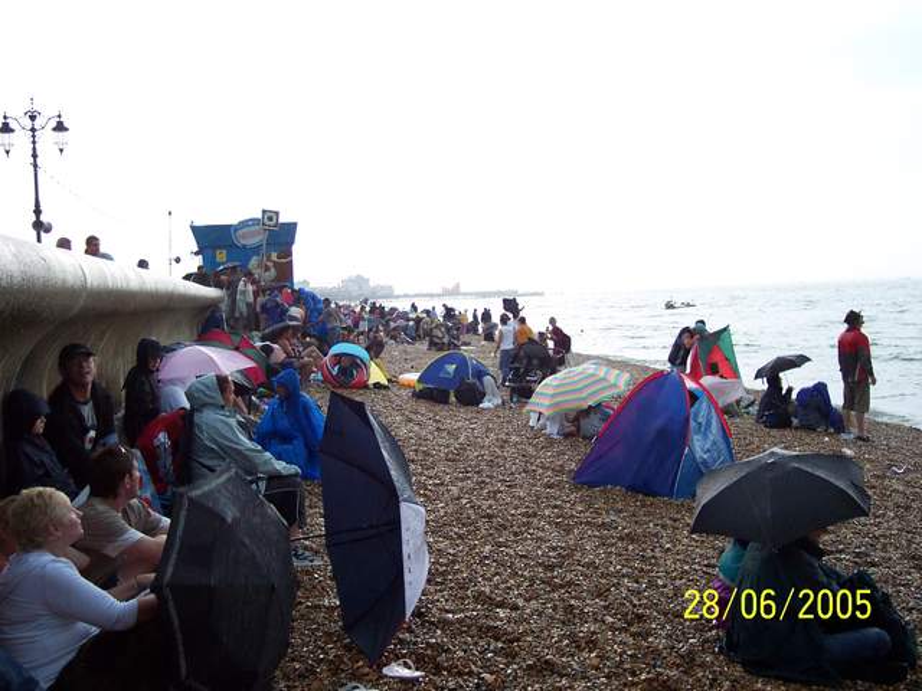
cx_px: 461
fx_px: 1012
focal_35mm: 38
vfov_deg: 37.7
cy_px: 346
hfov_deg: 49.0
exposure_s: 1/60
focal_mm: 8
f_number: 2.8
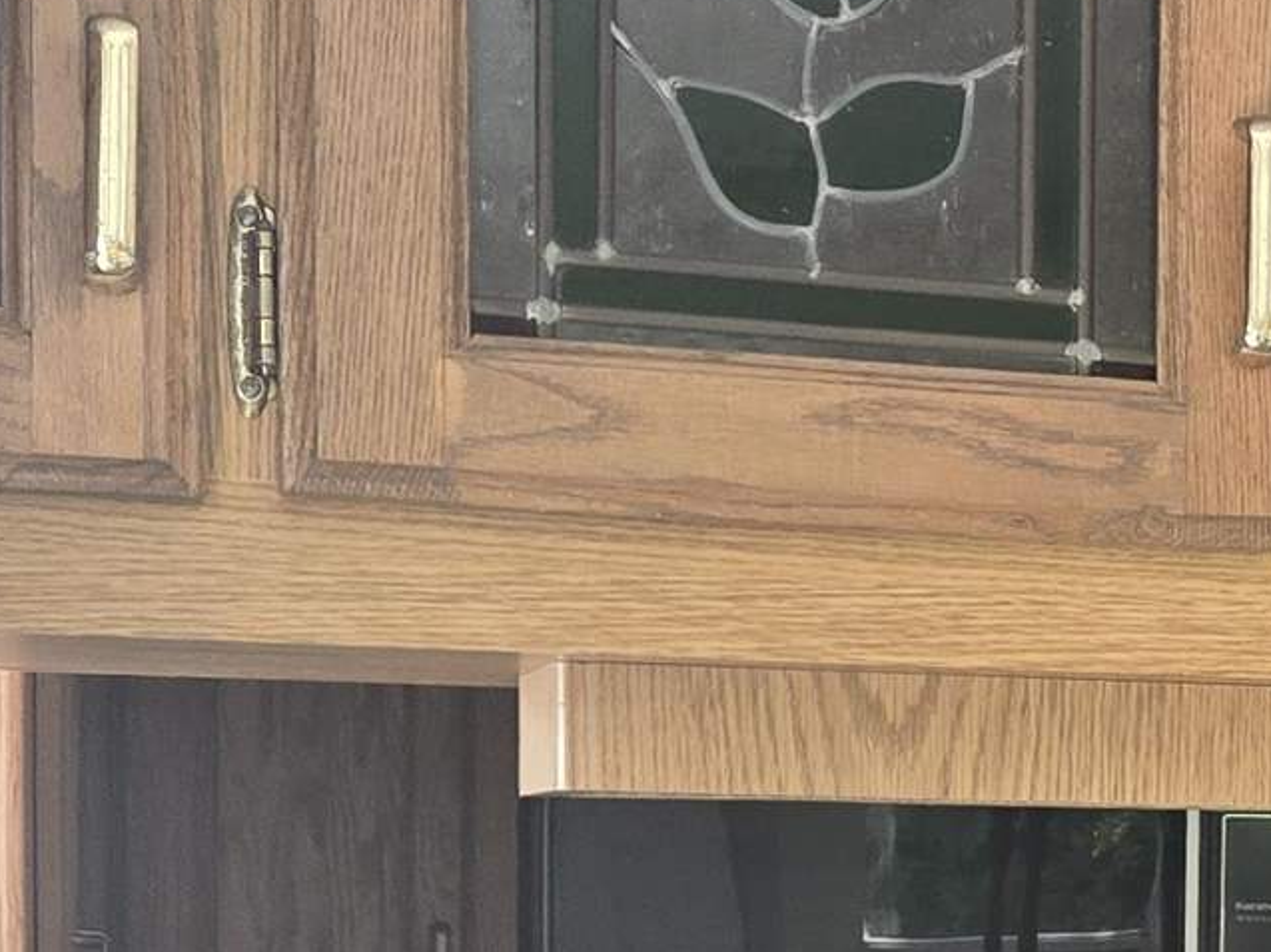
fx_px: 4073
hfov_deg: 16.6
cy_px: 1056
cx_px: 1712
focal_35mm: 111
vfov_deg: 13.1
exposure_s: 1/180
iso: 100
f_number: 1.8
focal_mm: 5.4
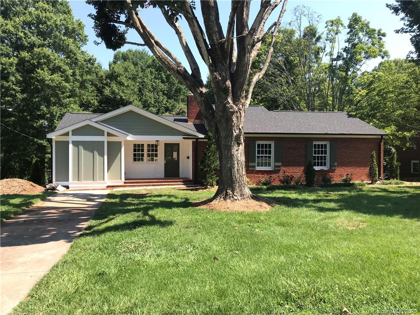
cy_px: 158
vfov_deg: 49.7
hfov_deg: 63.4
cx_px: 210
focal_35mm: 28
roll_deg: -0.2
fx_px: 340
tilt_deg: +1.5
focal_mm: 3.99
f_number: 1.8
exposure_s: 1/805
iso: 20
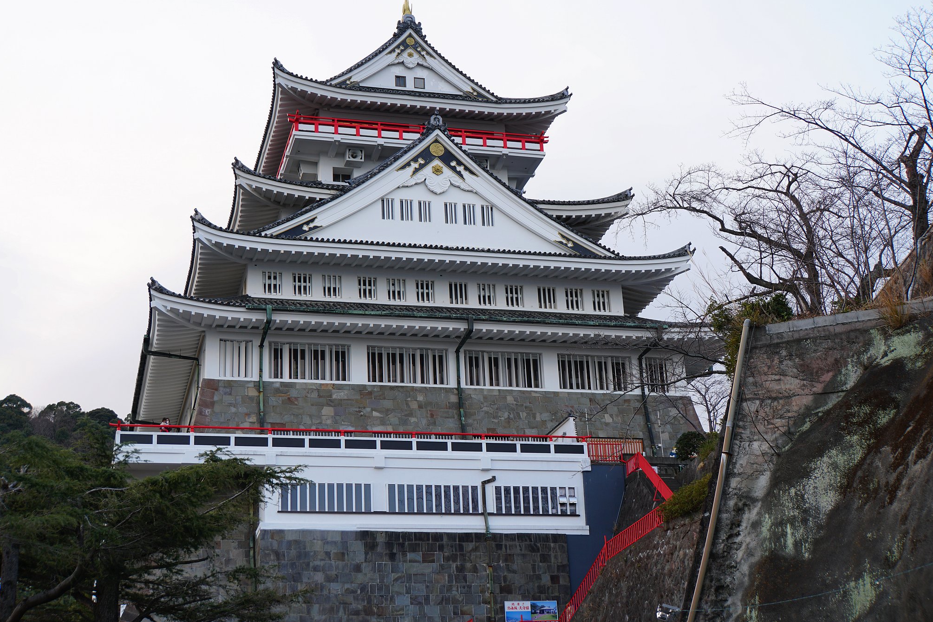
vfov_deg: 25.3
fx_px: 1387
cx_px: 472
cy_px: 306
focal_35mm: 54
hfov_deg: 37.2
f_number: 6.3
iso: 100
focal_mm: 35
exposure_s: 1/60
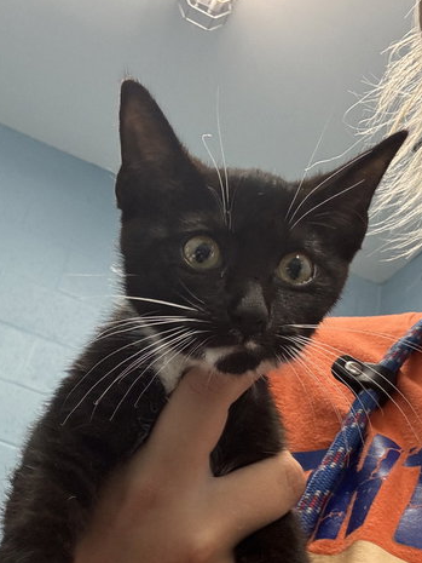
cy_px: 342
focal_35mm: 43
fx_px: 699
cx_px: 152
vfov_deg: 43.6
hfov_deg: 33.4
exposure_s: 1/60
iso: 125
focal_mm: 2.69
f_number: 1.9
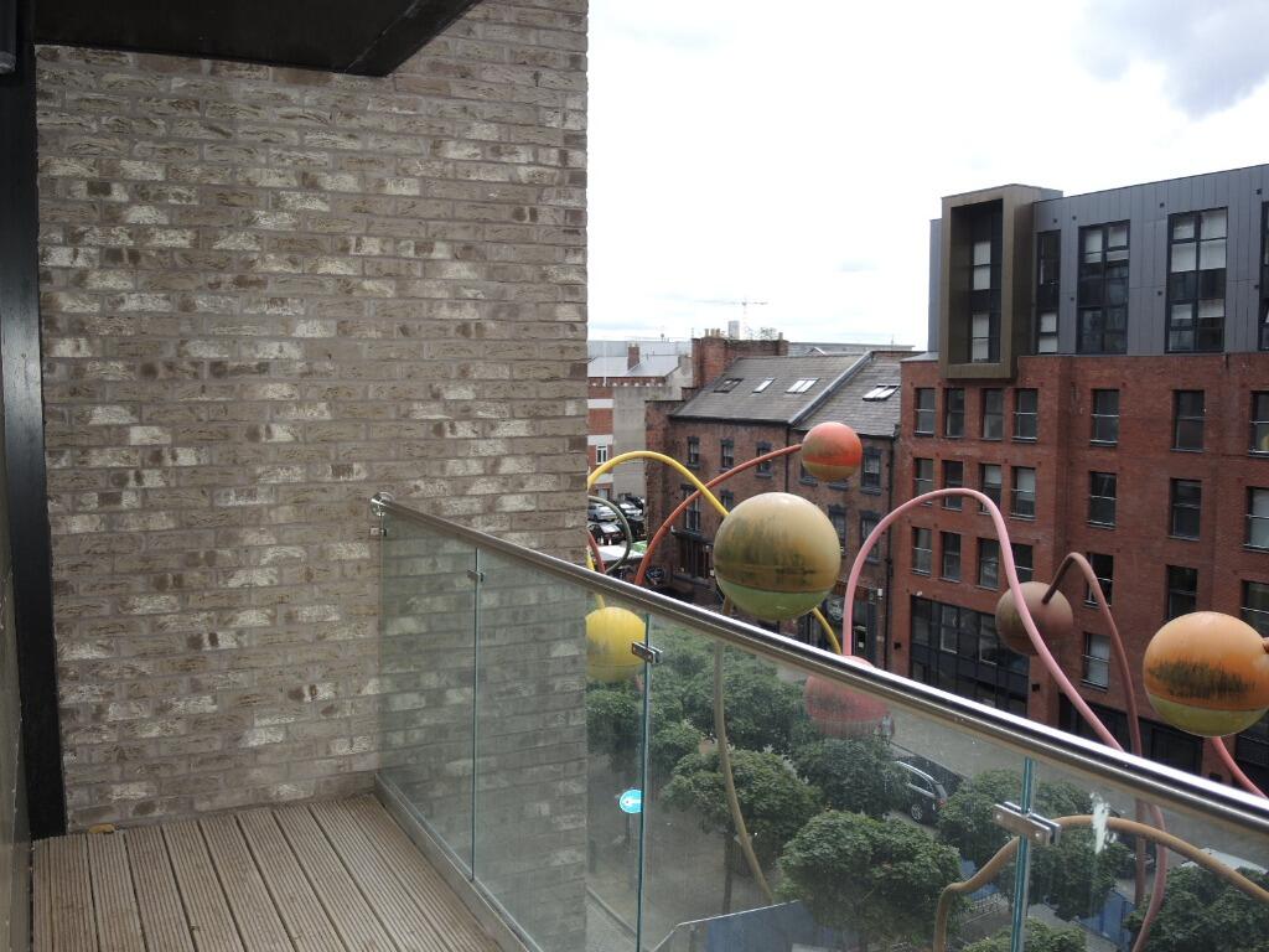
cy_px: 476
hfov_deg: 63.4
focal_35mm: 28
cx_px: 634
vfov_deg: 49.7
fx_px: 1026
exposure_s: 1/1600
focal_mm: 6
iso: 100
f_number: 2
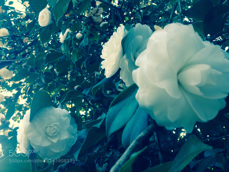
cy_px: 86
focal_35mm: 35
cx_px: 114
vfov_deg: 40.7
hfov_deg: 52.6
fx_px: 232
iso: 64
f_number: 2.4
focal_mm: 4.28
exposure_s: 1/120
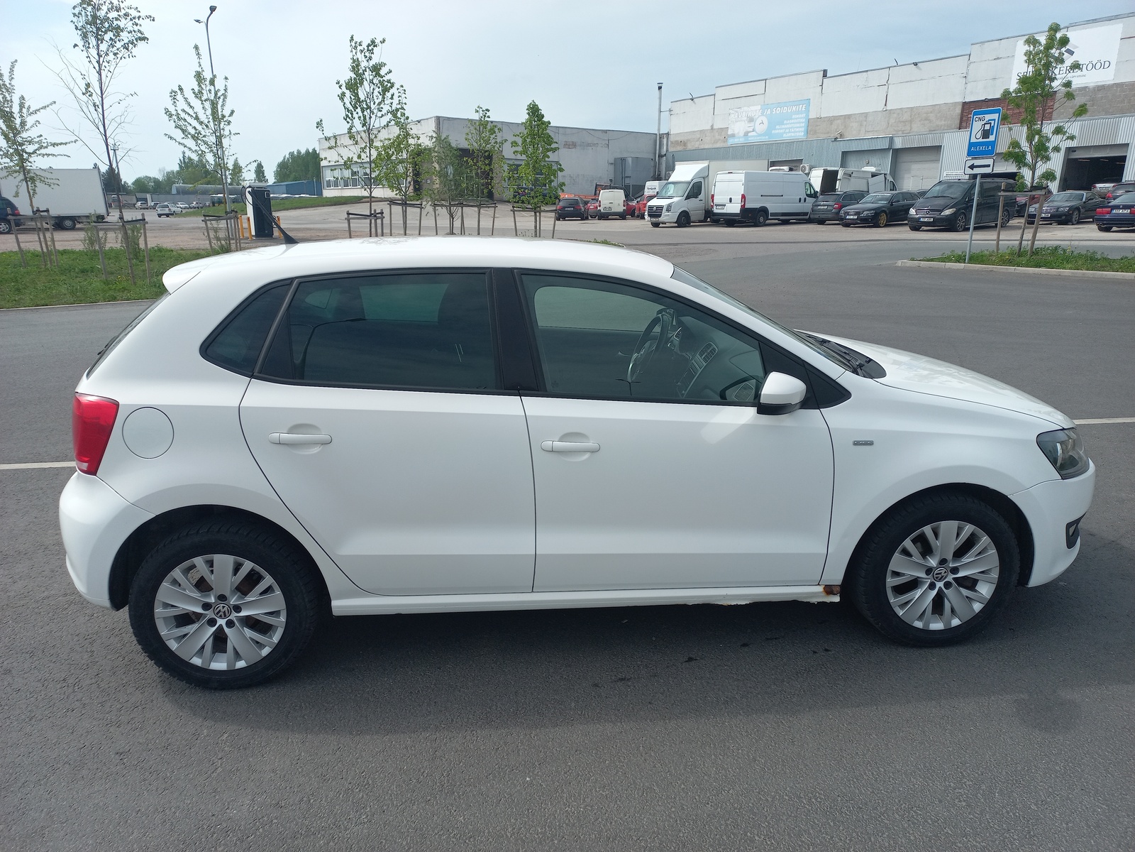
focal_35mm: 25
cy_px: 426
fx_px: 820
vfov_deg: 54.9
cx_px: 568
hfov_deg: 69.4
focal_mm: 4.6
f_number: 1.8
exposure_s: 1/723
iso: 25
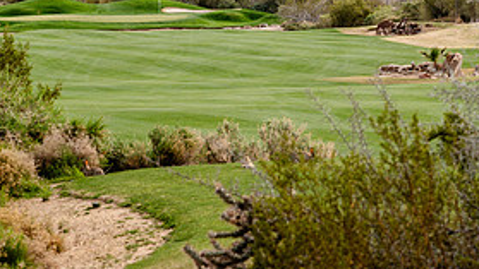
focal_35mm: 187
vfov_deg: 6.5
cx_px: 230
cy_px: 63
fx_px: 2375
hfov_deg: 11.5
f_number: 9
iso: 200
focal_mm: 86
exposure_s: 1/200
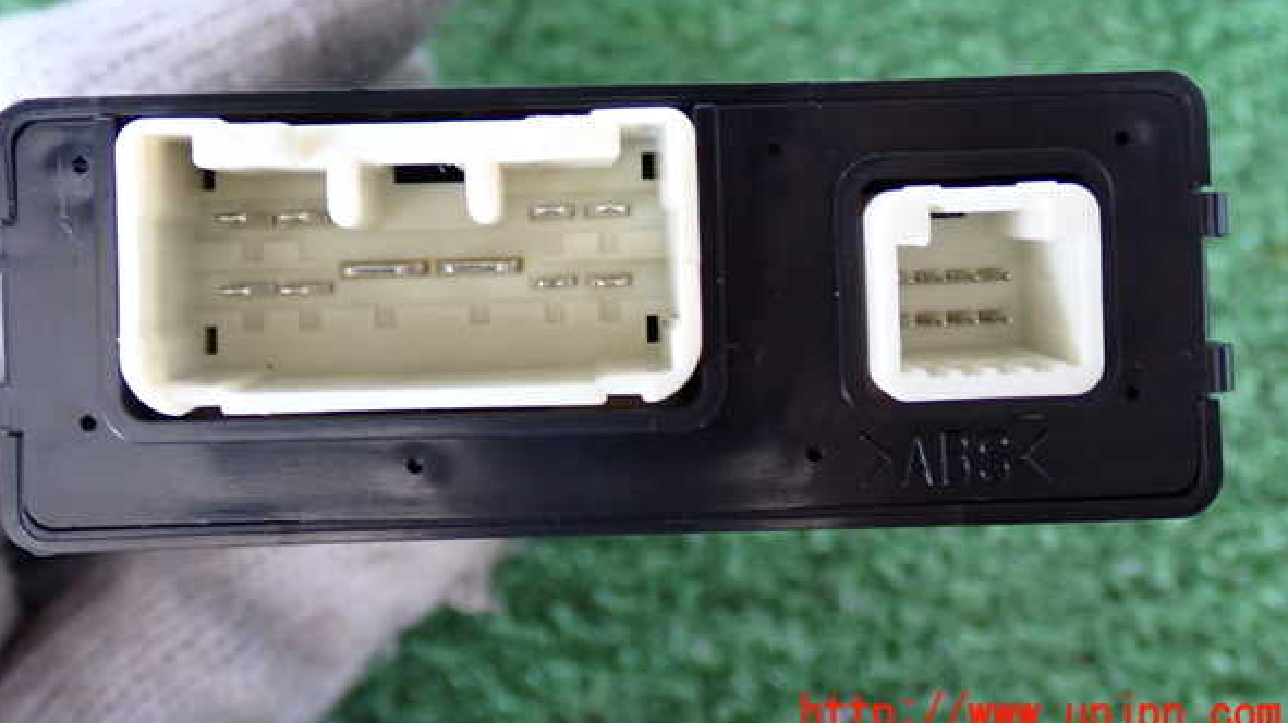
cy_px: 253
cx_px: 639
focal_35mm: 52
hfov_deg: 39.9
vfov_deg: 23.0
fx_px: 1775
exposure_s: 1/50
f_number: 3.1
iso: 800
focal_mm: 8.4
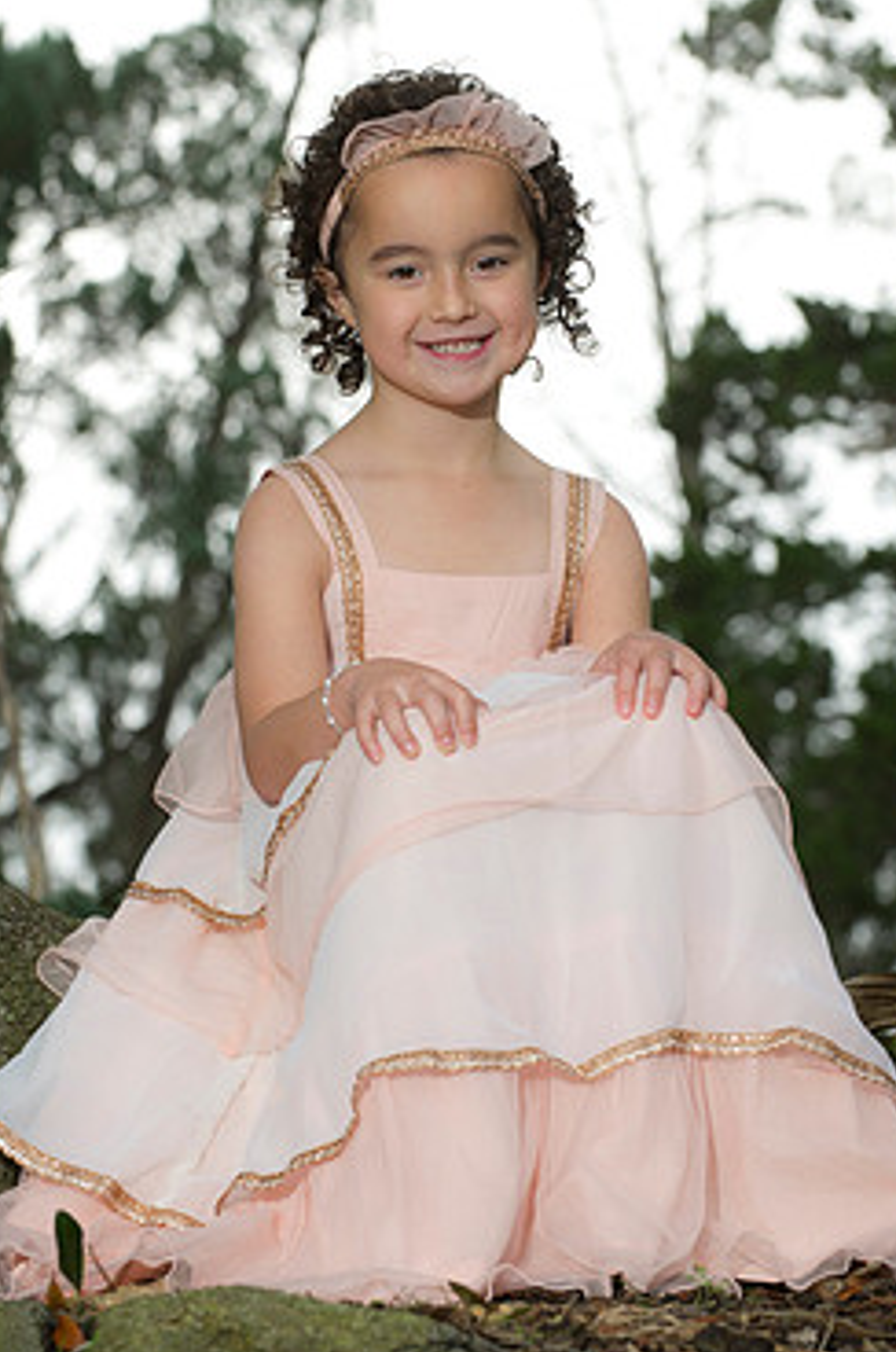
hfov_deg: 8.6
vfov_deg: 12.9
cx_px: 472
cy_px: 643
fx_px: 5958
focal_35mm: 159
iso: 640
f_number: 7.1
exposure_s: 1/250
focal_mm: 130
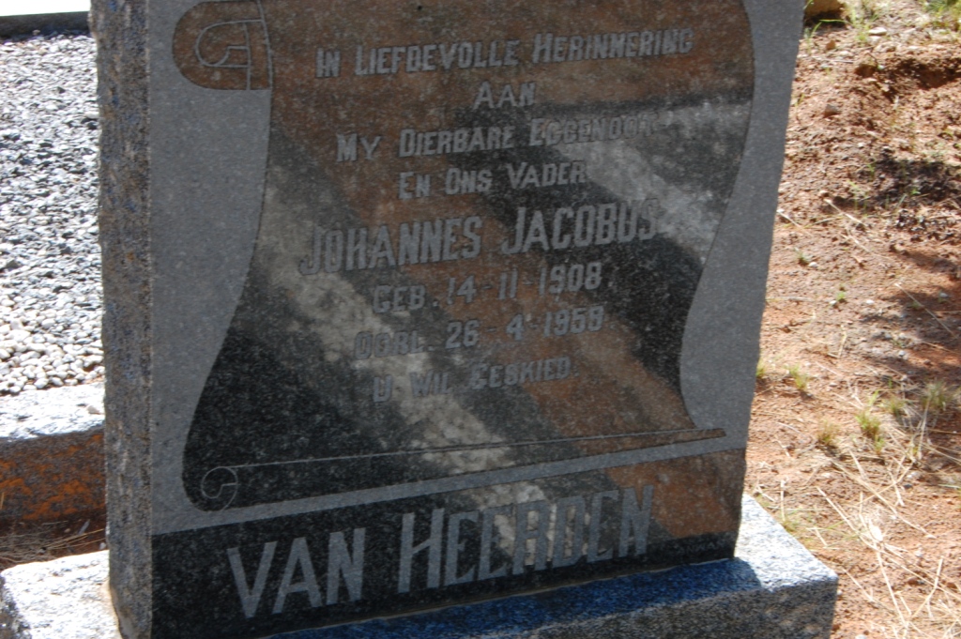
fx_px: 2200
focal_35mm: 82
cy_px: 320
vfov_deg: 16.5
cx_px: 480
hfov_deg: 24.6
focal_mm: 55
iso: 450
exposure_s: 1/30
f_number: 22
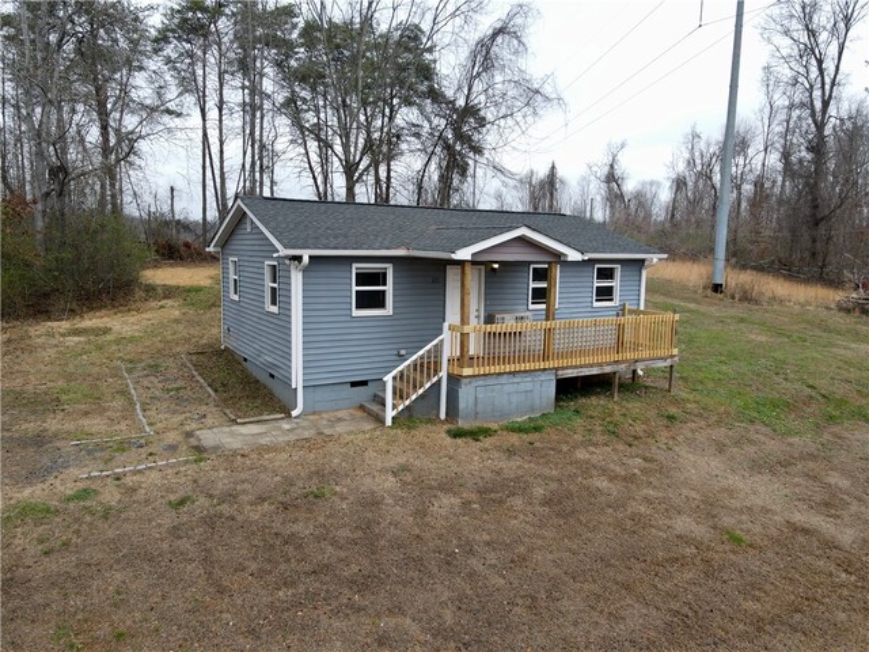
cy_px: 326
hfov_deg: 71.6
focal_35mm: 24
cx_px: 434
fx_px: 602
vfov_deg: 56.8
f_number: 2.8
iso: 100
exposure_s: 1/120
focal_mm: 4.5
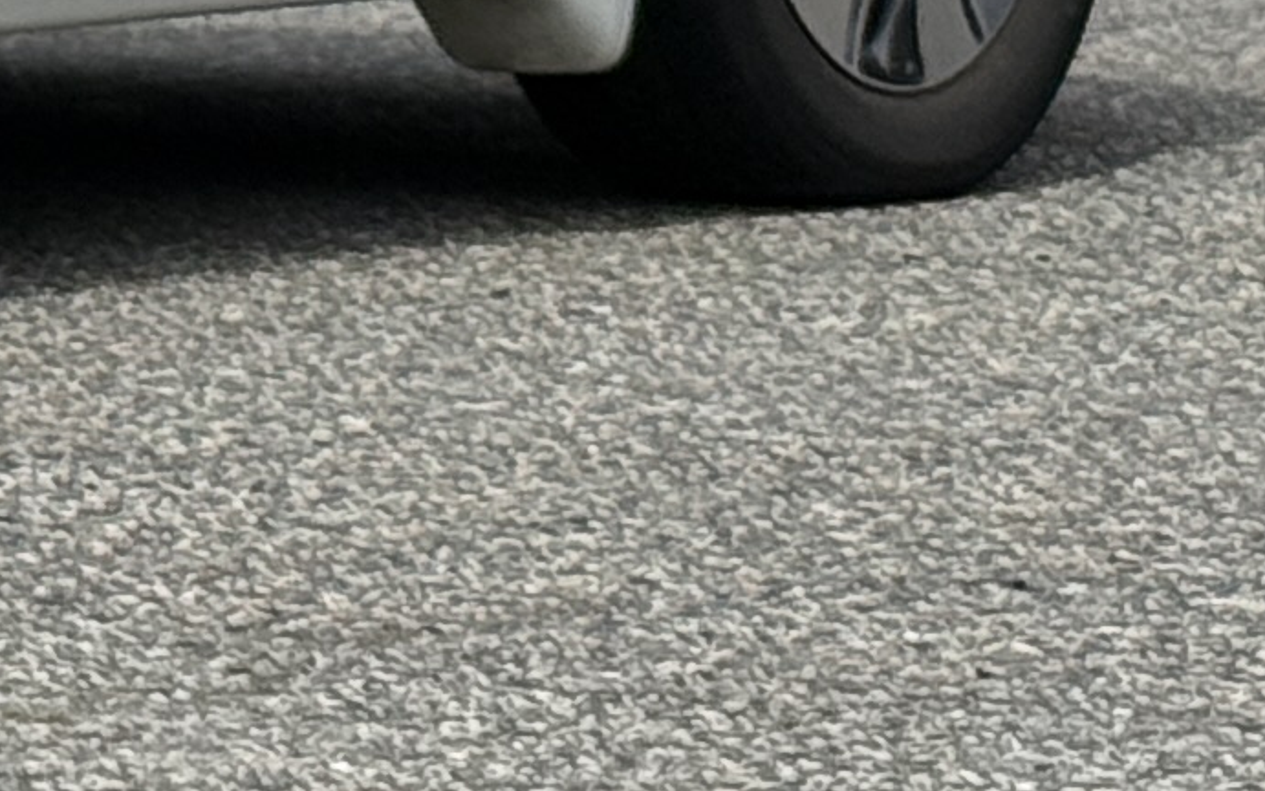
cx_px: -1889
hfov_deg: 6.7
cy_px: -1168
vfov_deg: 4.3
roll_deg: +0.3
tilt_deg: +3.1
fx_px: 10240
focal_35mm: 297
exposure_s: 1/7874
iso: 80
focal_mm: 6.76
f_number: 1.78
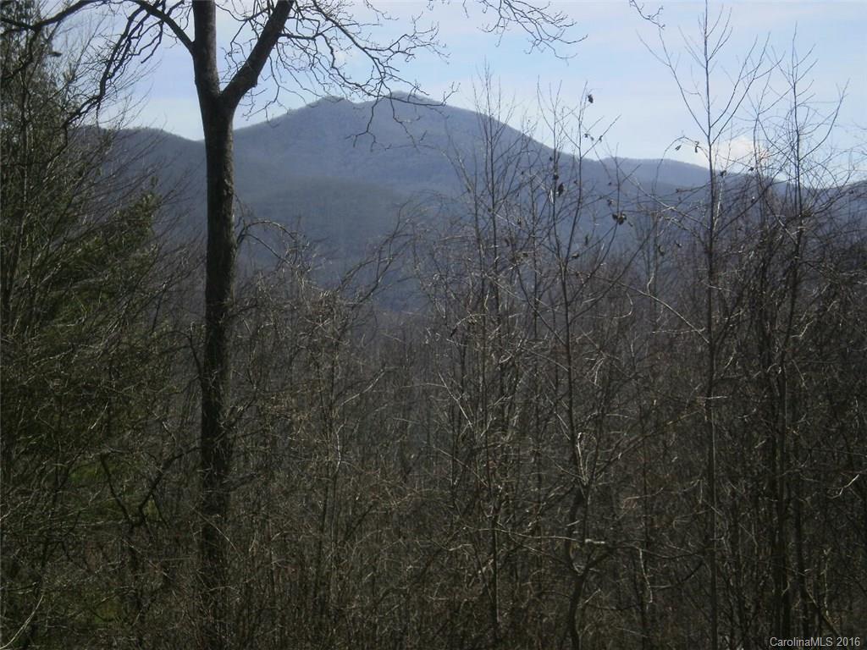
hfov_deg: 30.3
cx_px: 434
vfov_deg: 22.9
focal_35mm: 64
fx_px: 1603
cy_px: 325
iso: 100
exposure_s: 1/160
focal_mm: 11.3
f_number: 13
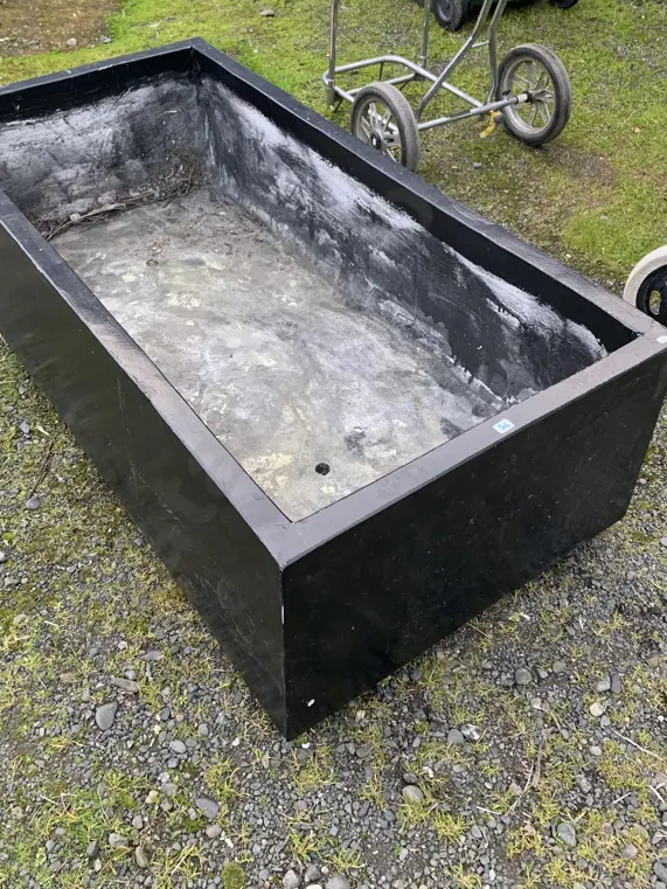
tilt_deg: -39.4
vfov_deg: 52.2
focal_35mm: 35
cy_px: 345
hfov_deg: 40.7
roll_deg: +0.1
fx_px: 899
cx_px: 306
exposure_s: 1/85
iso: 100
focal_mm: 4.25
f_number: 1.8
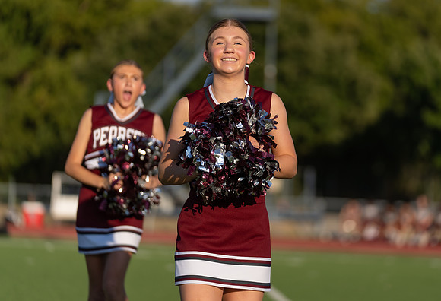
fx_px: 2379
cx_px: 259
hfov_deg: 10.6
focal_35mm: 193
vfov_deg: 7.2
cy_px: 118
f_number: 2.8
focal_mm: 155
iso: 100
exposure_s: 1/2000
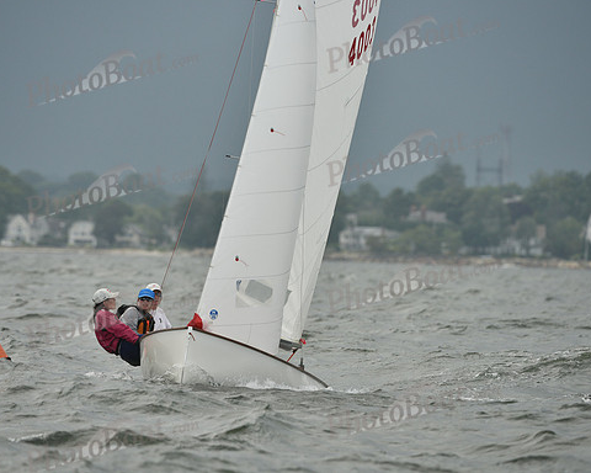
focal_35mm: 408
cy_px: 236
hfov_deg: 4.7
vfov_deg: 3.8
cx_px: 263
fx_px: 7136
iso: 400
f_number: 5.6
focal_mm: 360
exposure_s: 1/800
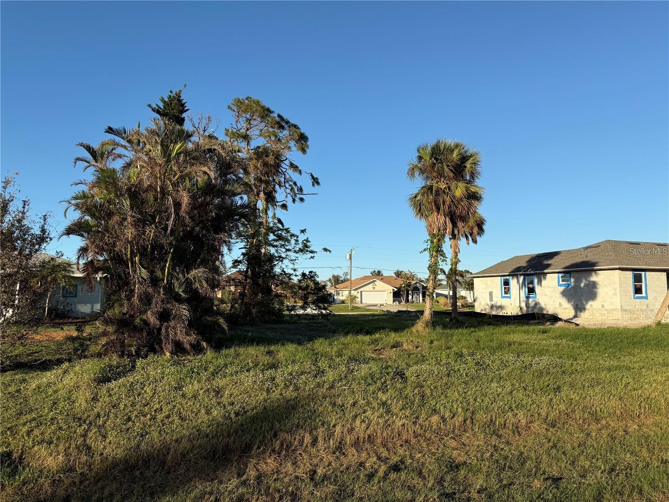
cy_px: 251
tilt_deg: +5.5
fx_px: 464
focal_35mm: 24
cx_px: 334
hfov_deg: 71.6
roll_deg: +0.3
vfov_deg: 56.8
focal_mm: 6.76
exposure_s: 1/3584
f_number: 1.78
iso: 80
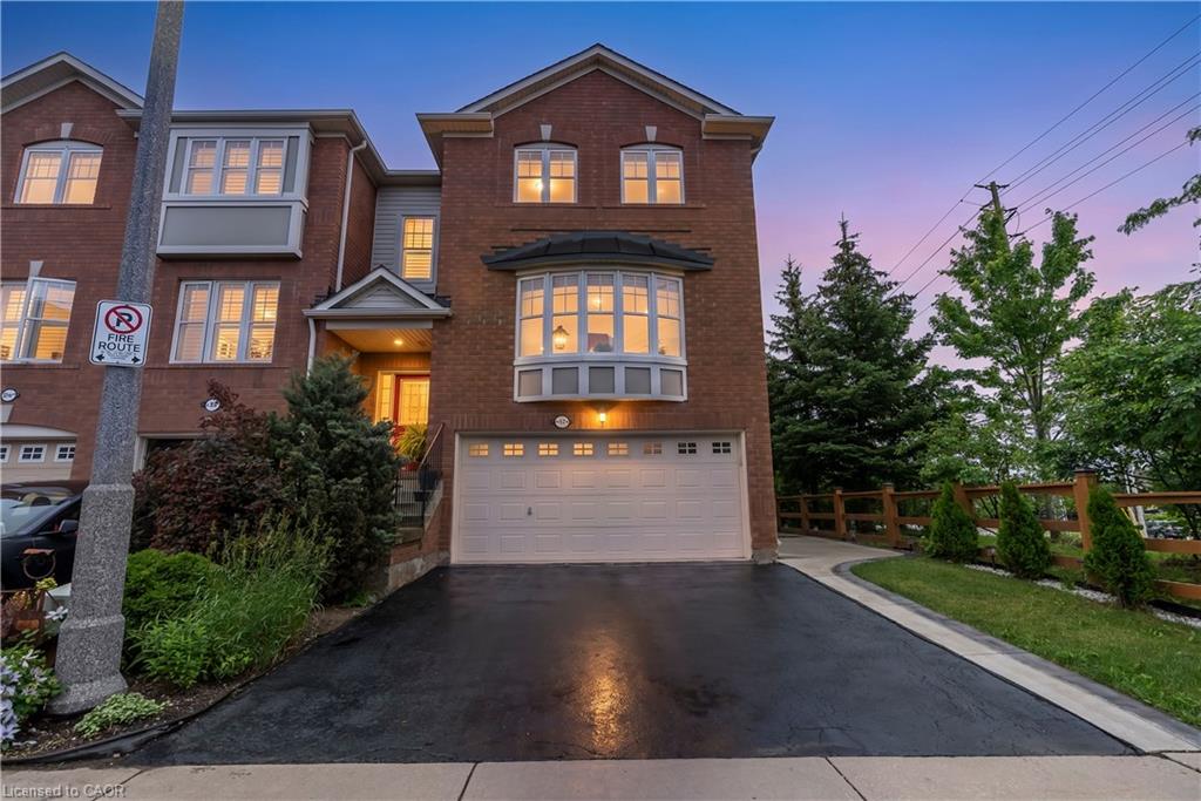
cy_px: 400
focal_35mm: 16
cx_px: 600
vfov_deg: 73.8
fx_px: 534
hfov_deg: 96.7
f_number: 8
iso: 800
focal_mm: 16
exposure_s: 1/1000
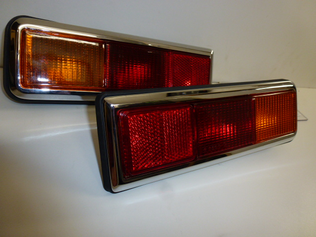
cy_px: 118
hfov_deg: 71.6
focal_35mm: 24
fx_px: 219
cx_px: 158
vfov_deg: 56.8
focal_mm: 4.3
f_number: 3.3
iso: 160
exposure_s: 1/60
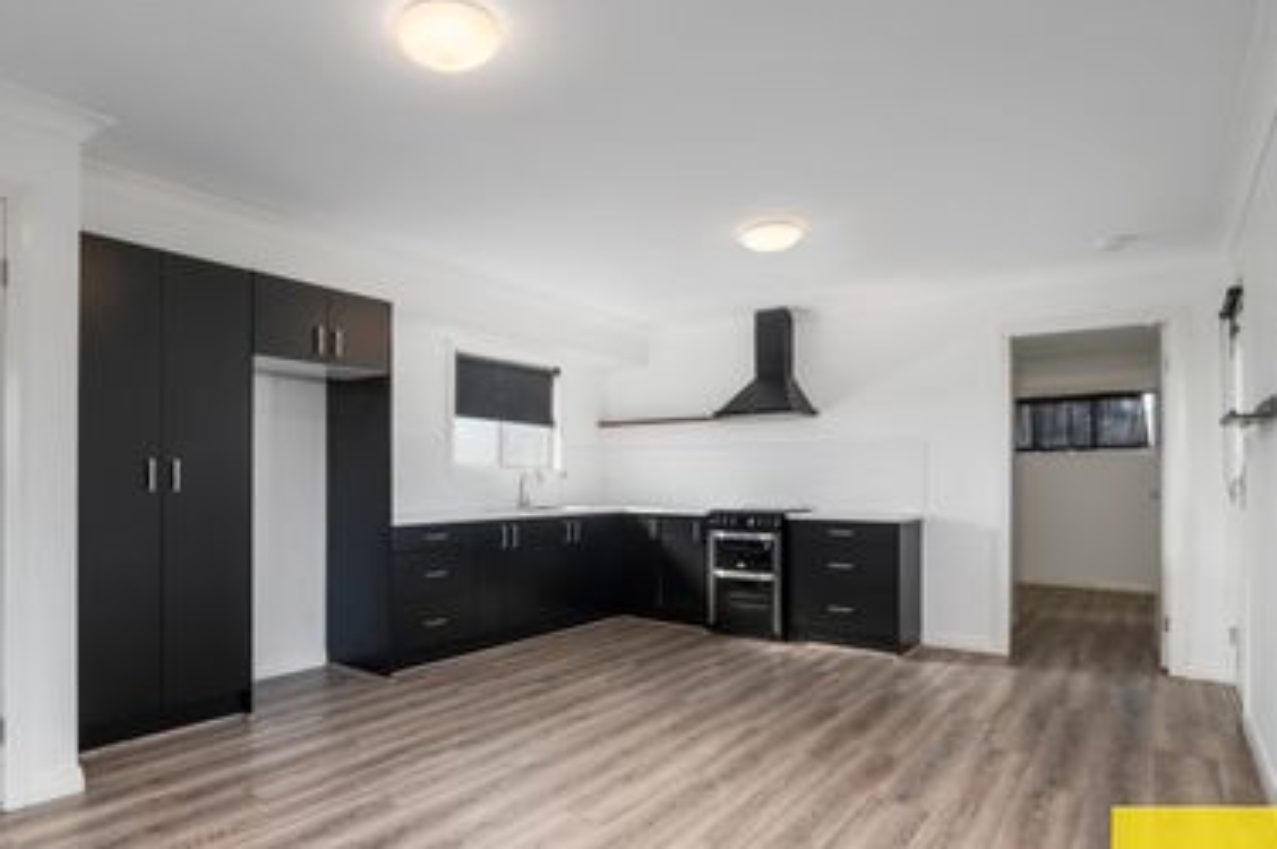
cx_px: 550
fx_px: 709
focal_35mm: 20
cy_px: 511
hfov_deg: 83.5
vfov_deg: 61.3
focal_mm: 16
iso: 400
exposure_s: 1/8
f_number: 11
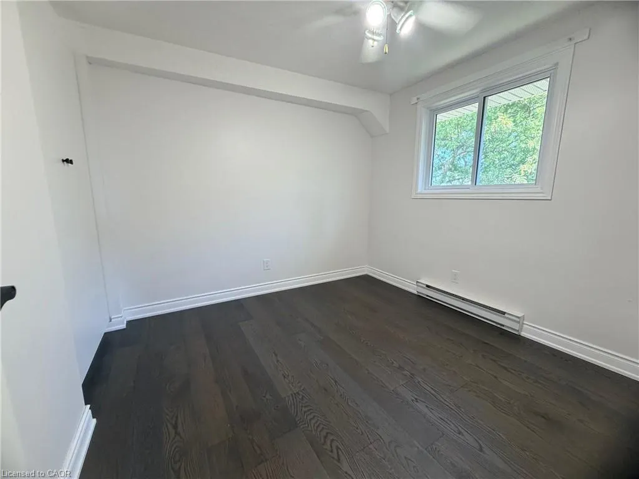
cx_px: 320
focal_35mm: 14
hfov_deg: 102.1
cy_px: 240
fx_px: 258
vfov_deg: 85.7
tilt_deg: -11.1
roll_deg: +1.2
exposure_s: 1/60
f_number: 2.2
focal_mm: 2.22
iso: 200
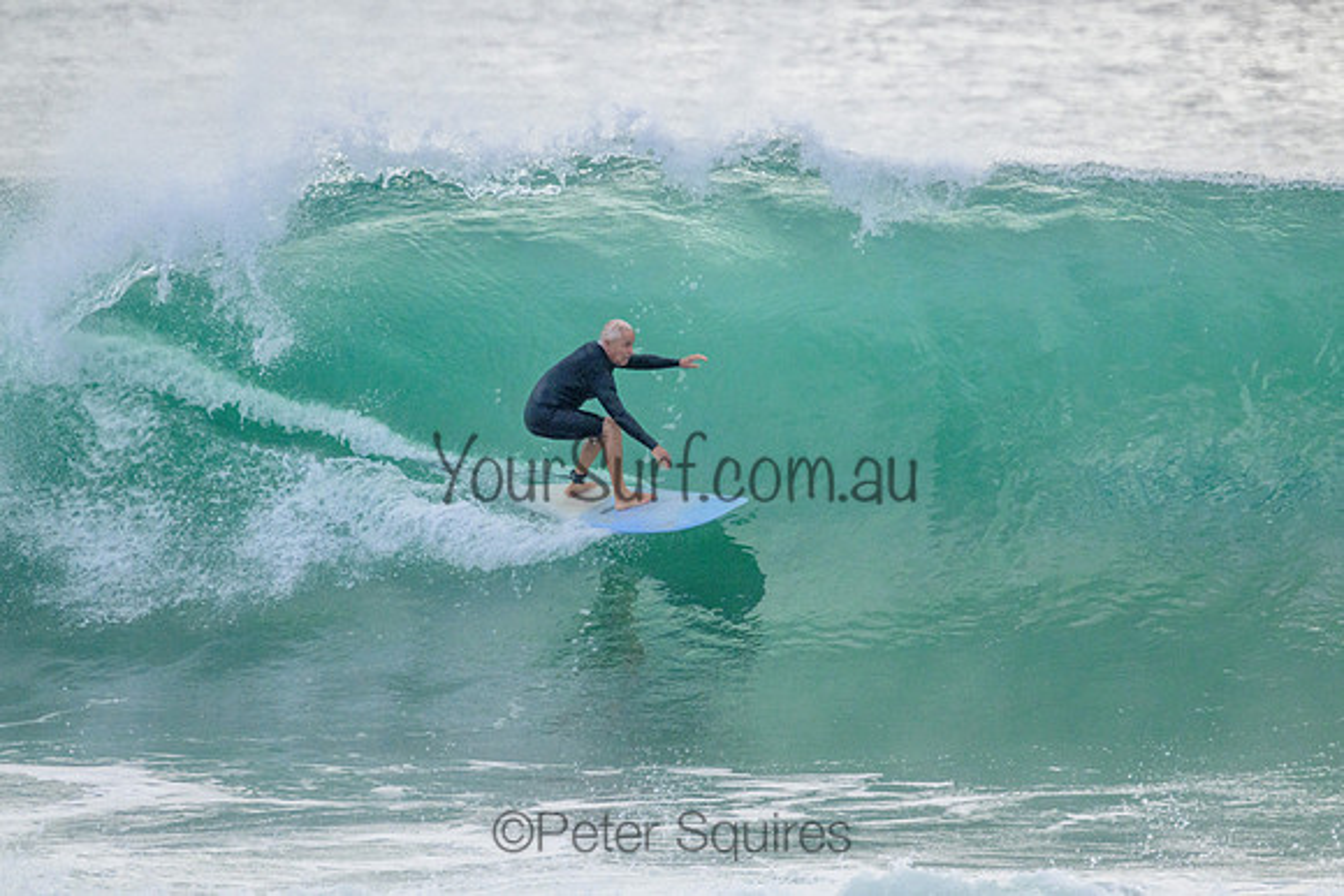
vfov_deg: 1.7
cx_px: 695
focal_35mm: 827
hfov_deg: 2.5
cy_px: 433
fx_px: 30887
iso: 1800
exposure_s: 1/2000
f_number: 11
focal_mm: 800
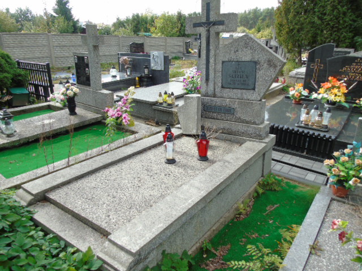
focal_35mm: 25
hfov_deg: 69.4
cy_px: 136
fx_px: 261
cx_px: 181
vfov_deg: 54.9
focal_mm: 4.4
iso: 80
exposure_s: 1/200
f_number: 3.4
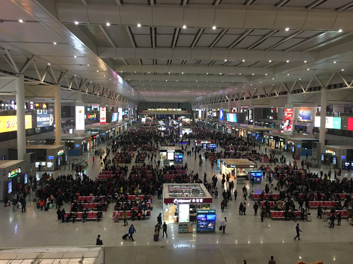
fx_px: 296
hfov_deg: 61.7
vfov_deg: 48.2
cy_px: 132
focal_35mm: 29
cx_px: 176
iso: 100
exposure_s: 1/17
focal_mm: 4.15
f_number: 2.2
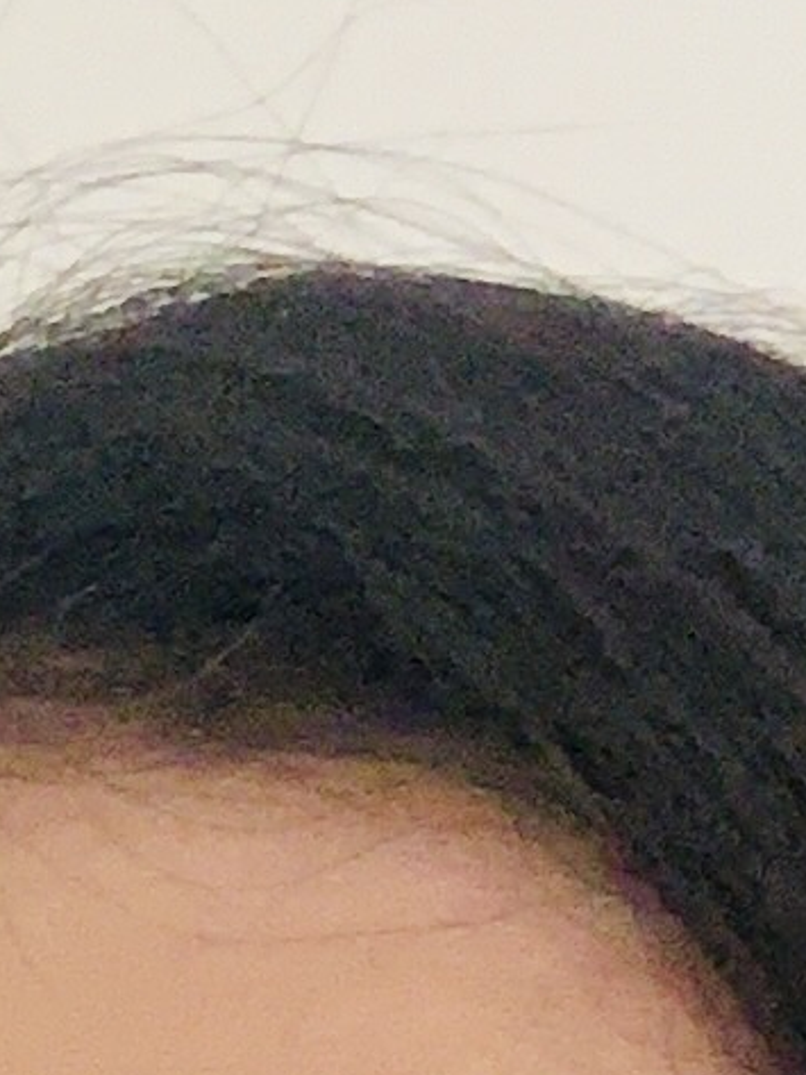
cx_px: 624
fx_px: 6486
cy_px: 2834
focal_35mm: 209
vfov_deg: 8.4
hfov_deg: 7.1
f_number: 2.2
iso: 250
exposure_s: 1/60
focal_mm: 2.87
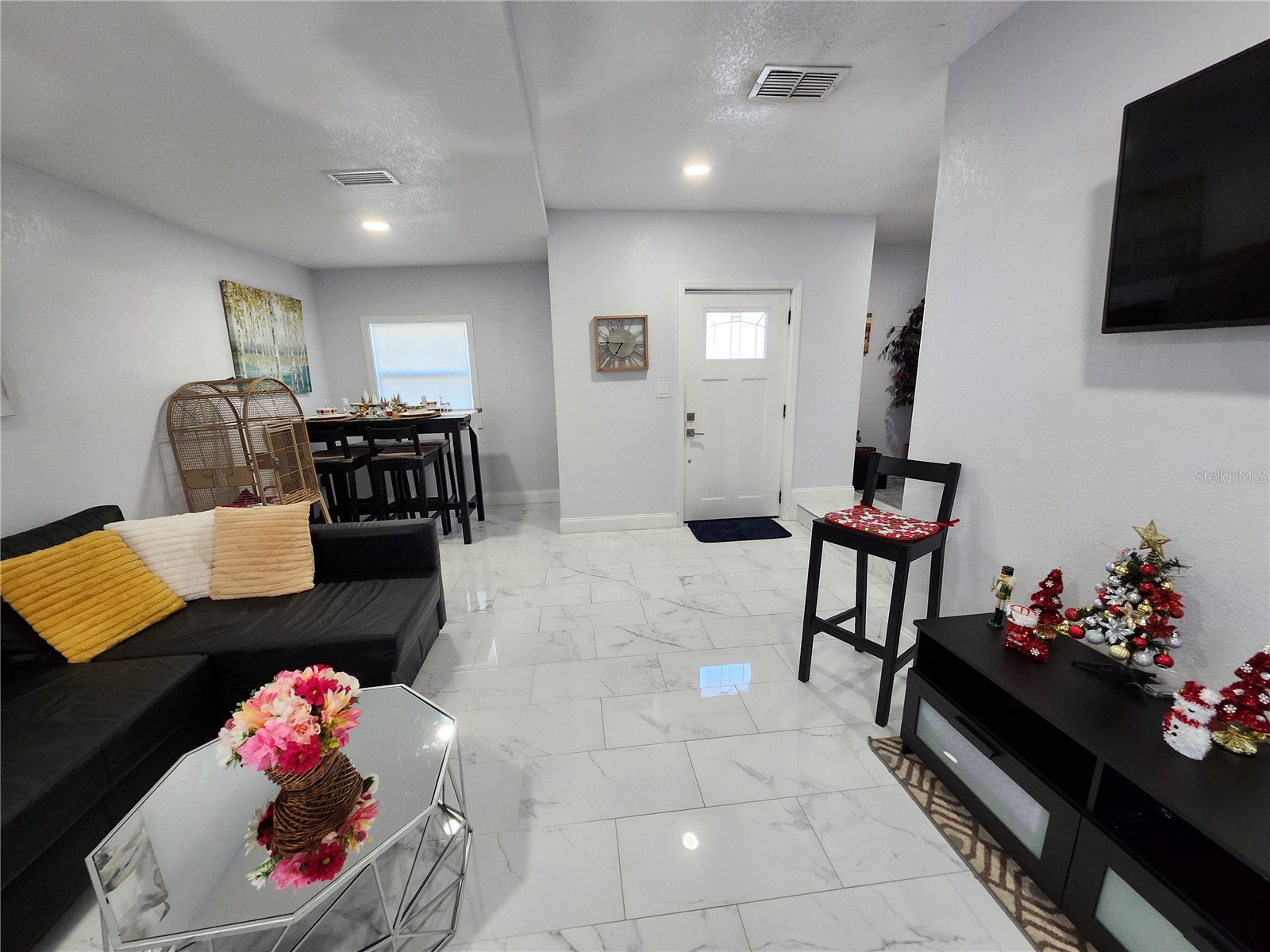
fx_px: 477
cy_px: 476
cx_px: 635
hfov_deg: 106.2
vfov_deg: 89.9
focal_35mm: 13
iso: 250
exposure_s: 1/60
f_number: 2.2
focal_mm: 1.74
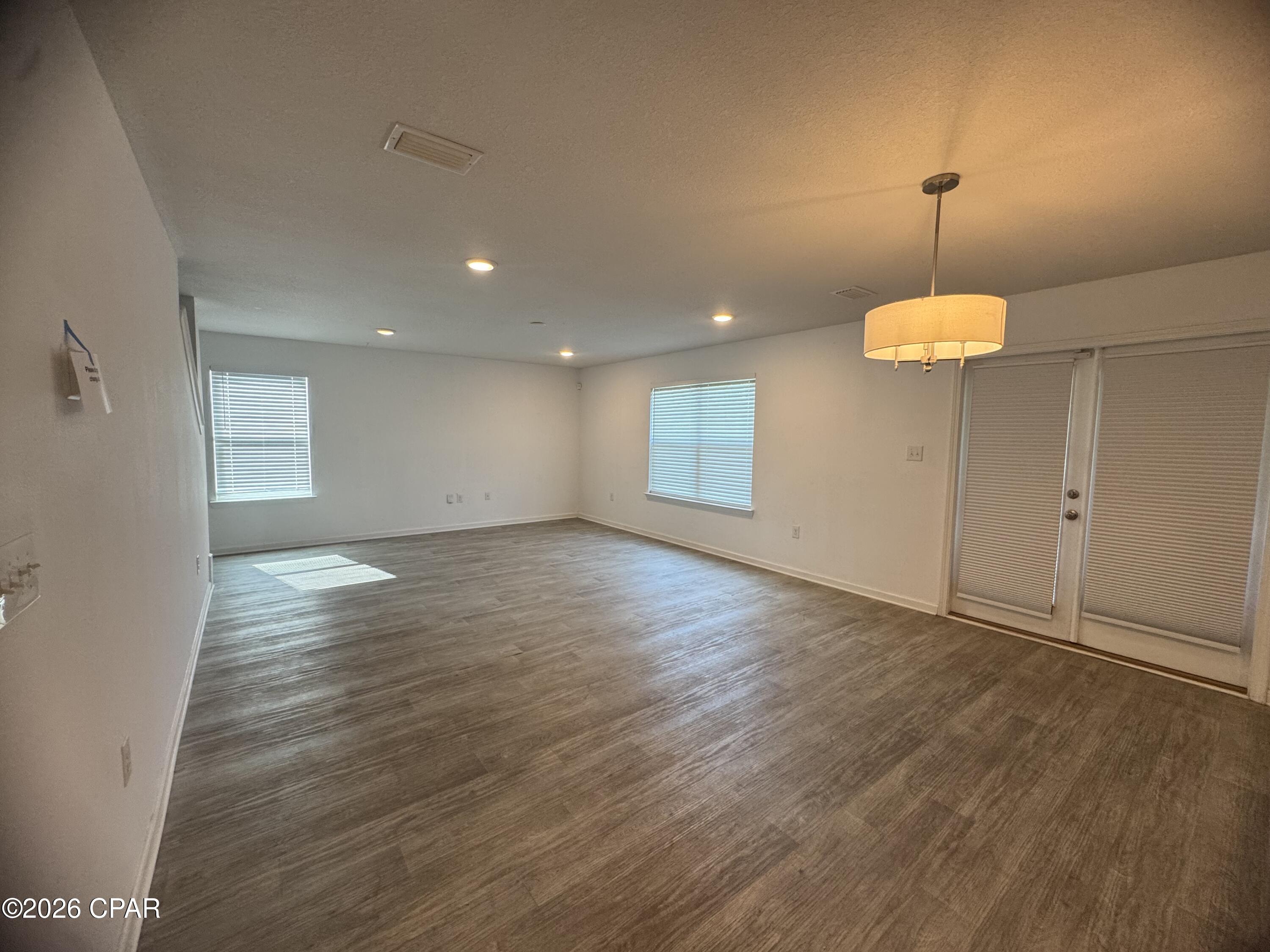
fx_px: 514
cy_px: 476
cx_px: 635
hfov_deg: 102.1
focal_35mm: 14
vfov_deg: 85.7
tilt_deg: -4.7
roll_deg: -1.0
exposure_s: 1/120
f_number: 2.2
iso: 200
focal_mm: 2.22
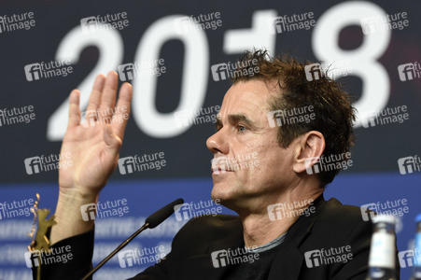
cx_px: 210
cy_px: 140
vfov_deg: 7.9
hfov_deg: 11.8
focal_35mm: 174
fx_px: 2033
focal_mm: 116
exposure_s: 1/320
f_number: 3.2
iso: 640
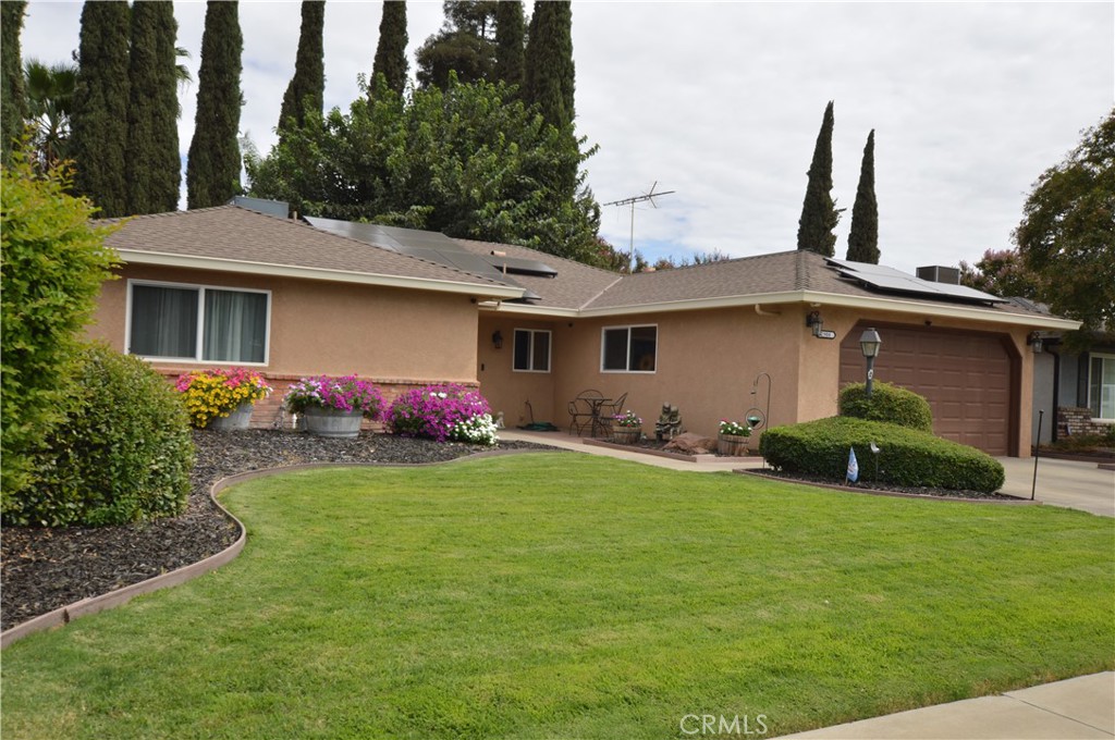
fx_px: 928
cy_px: 370
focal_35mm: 30
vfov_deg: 43.5
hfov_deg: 62.0
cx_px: 558
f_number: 9
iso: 100
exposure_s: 1/200
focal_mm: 20
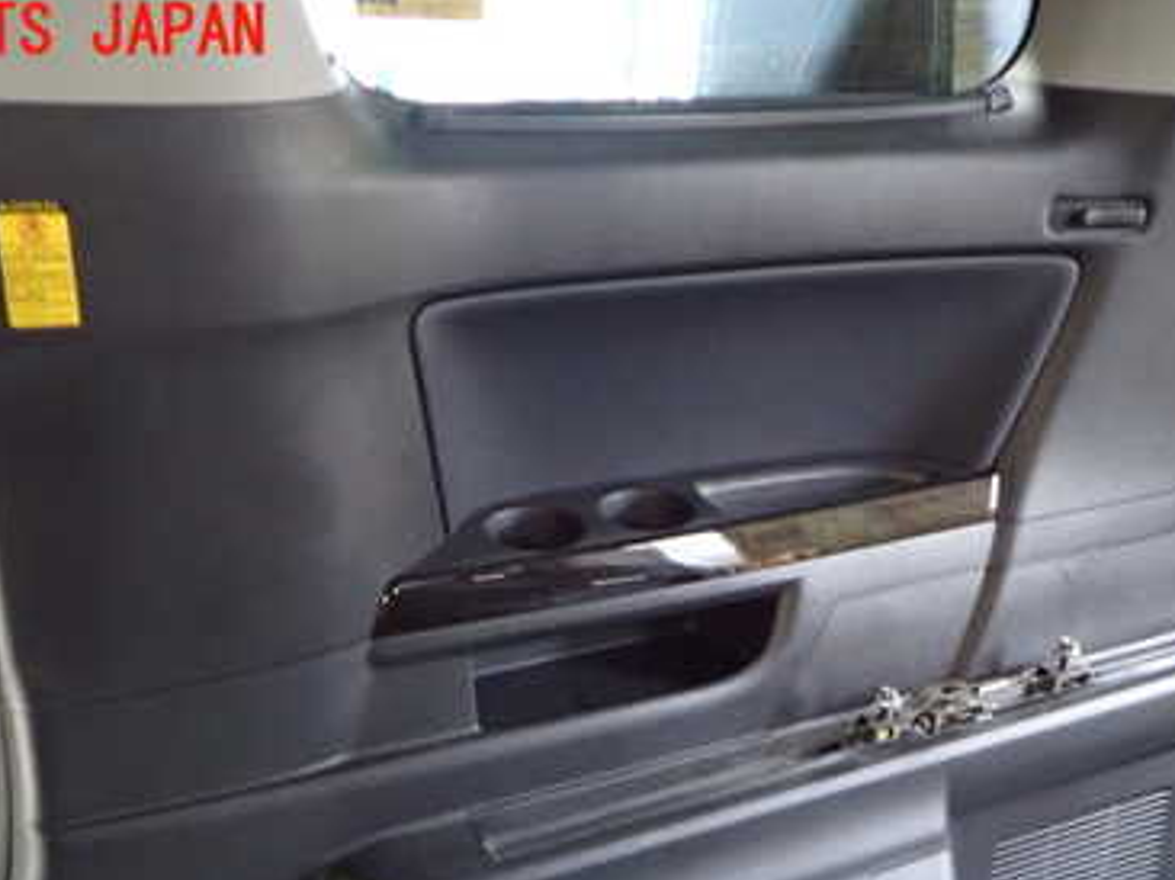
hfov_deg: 45.7
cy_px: 716
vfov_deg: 34.0
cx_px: 645
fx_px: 1391
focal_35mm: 41
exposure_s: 1/25
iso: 800
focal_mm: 4.5
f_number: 2
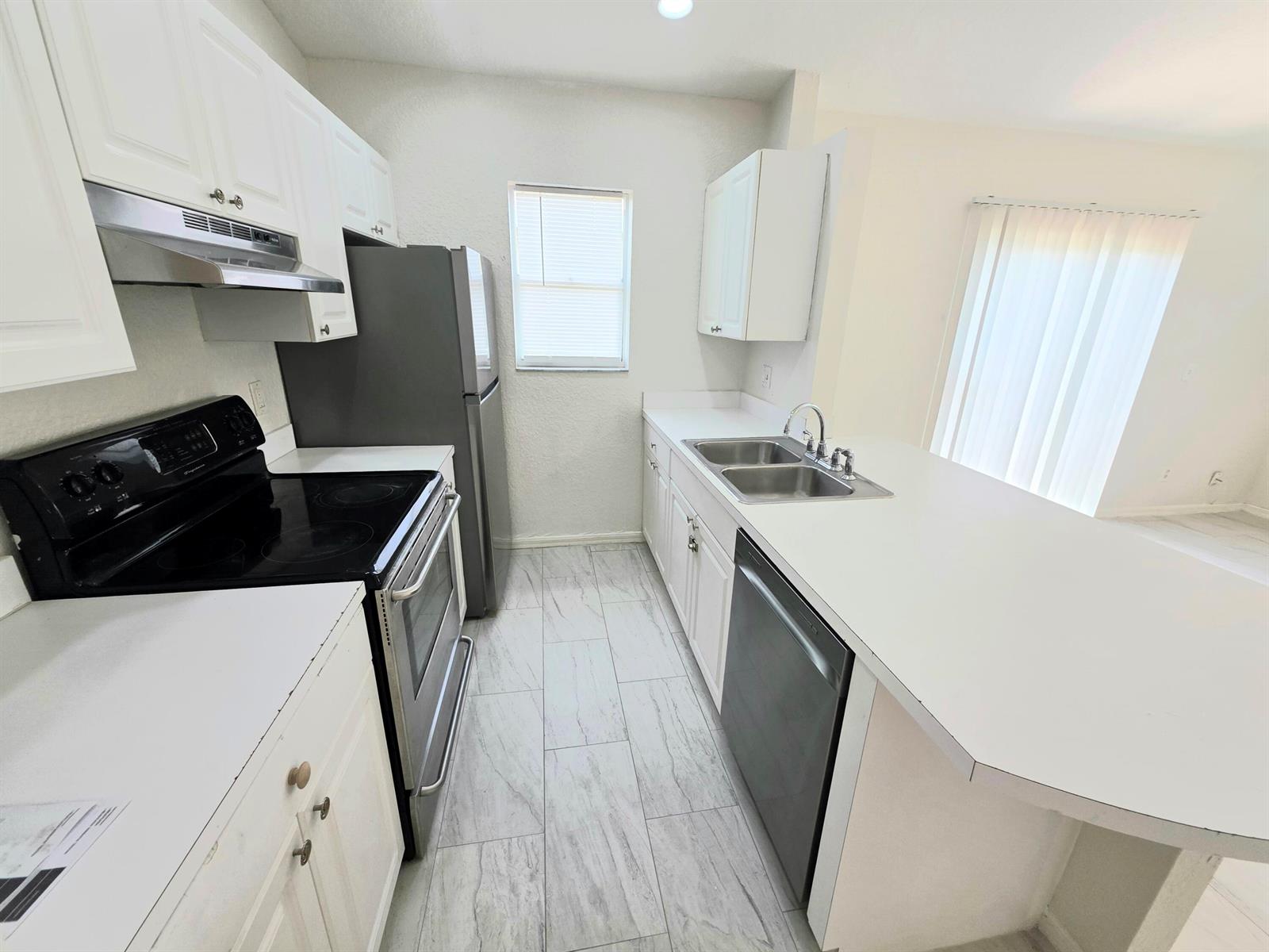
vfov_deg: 89.9
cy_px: 476
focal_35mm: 13
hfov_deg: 106.2
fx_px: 477
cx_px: 634
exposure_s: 1/120
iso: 32
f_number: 1.9
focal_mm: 2.2
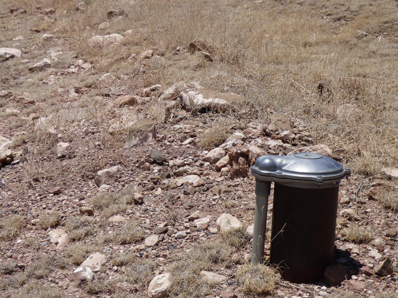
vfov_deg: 15.9
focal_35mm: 93
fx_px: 1069
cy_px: 149
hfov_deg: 21.1
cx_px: 199
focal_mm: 15.56
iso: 100
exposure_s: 1/1000
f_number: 4.6
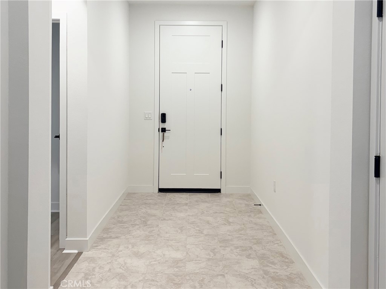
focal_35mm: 26
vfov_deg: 53.0
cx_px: 193
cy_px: 144
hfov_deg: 67.3
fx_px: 290
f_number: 1.6
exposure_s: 1/120
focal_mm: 5.96
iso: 80
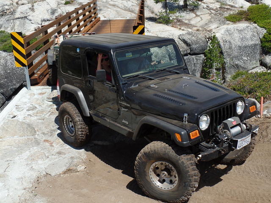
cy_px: 102
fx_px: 329
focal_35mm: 42
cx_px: 136
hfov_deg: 44.8
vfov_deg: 34.3
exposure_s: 1/1000
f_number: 3.2
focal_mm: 7.5
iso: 80
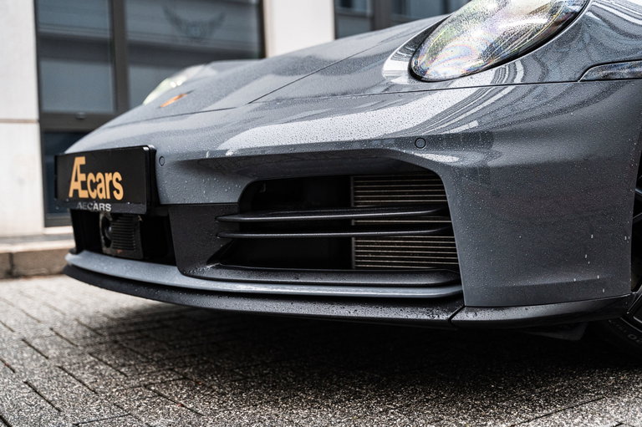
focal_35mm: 41
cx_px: 321
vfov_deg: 32.6
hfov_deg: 47.4
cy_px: 214
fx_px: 731
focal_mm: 41
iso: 1250
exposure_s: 1/160
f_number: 2.8
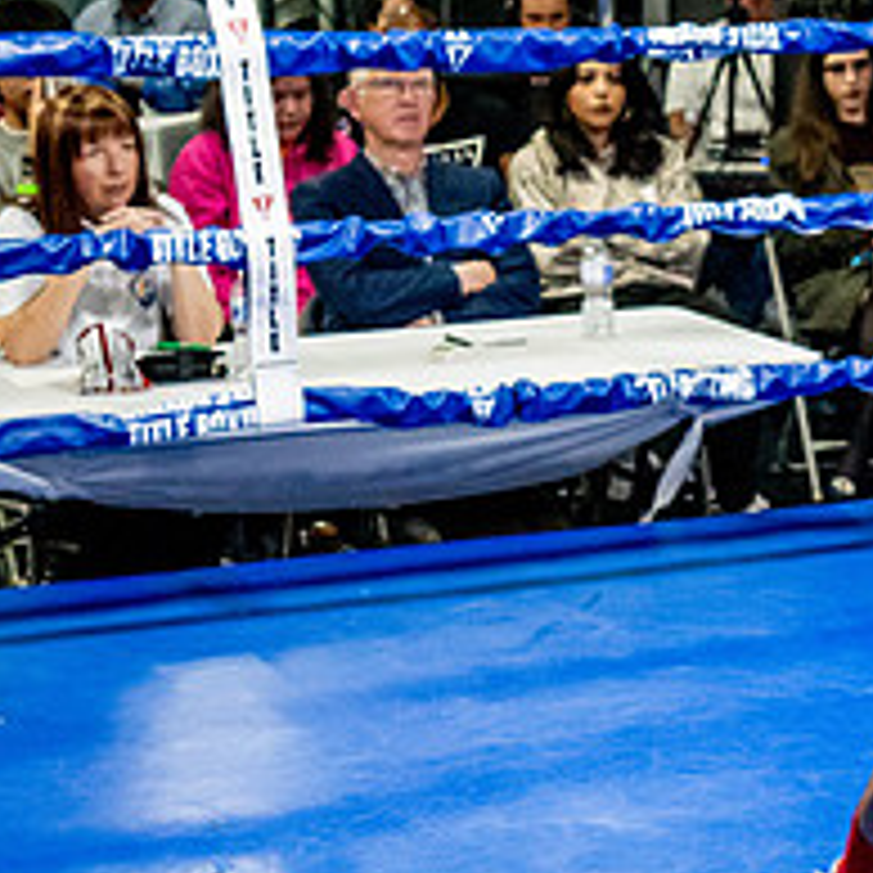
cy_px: 308
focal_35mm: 132
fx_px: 3766
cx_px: 1148
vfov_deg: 13.2
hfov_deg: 12.8
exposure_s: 1/800
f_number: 2.8
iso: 5000
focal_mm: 35
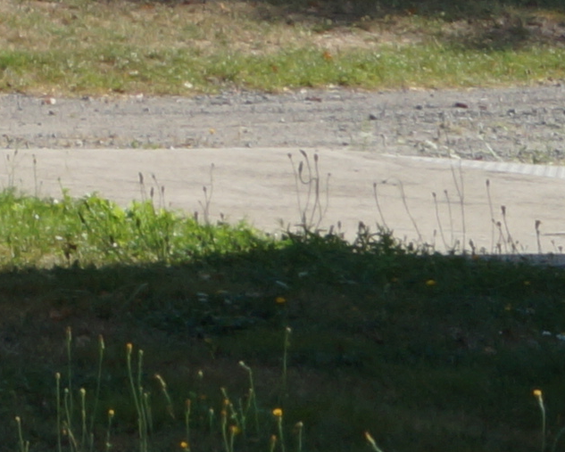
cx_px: -1719
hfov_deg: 5.7
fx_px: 4868
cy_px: -710
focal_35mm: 291
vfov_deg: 5.1
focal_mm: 24
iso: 100
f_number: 14
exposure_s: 1/80
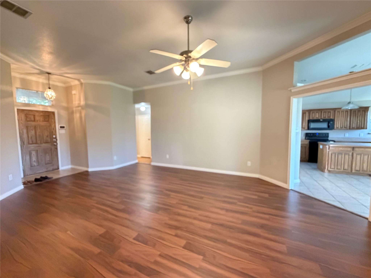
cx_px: 186
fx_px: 150
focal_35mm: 14
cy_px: 139
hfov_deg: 102.1
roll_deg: +0.1
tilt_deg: -2.7
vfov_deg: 85.7
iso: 1000
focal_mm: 2.22
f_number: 2.2
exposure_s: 1/60
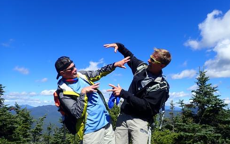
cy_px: 74
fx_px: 169
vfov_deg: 46.0
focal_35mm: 27
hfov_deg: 68.4
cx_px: 114
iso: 100
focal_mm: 4.5
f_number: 8
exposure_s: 1/200
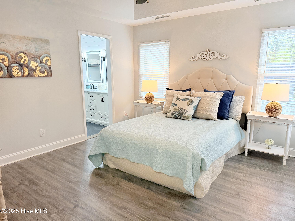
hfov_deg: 71.6
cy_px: 110
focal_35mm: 24
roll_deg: +0.0
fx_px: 205
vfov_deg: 56.8
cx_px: 148
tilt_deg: -11.1
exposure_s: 1/206
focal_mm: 6.76
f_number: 1.78
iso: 200
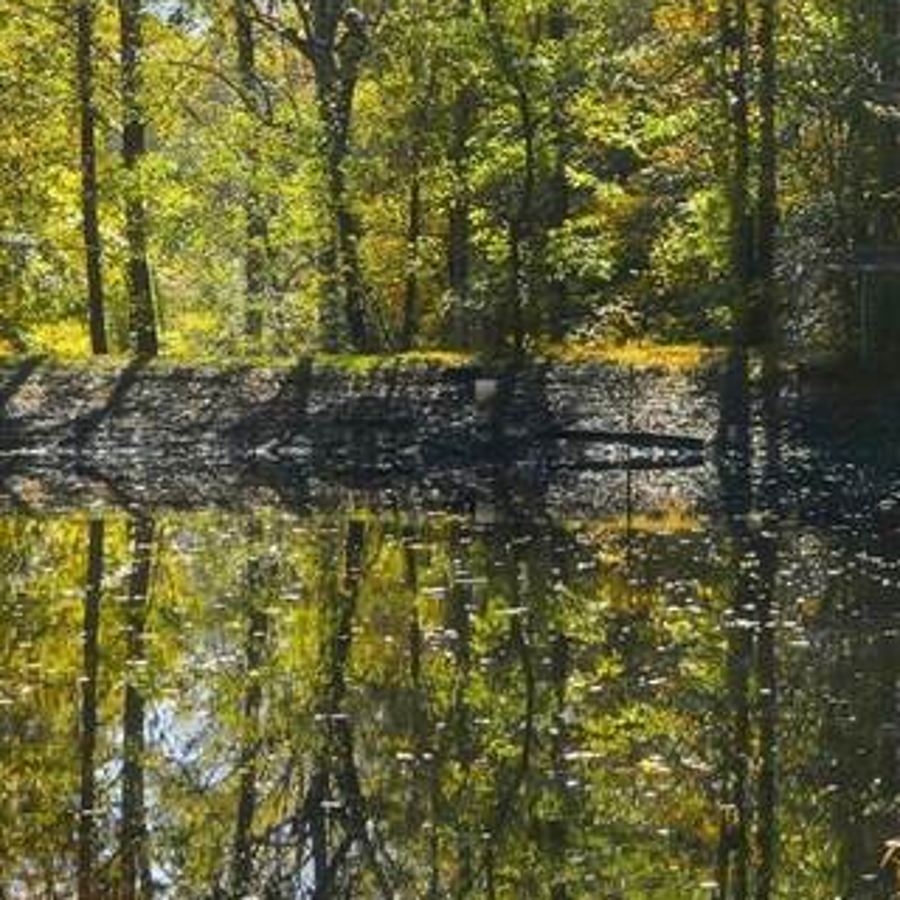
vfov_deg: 16.0
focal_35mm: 109
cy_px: 361
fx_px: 3206
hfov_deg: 14.9
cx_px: 1328
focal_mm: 32
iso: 250
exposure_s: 1/2000
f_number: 9
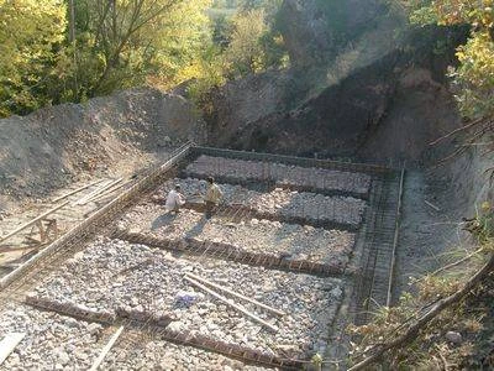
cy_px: 186
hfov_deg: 52.6
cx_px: 247
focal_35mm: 35
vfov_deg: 40.7
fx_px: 499
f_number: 7.1
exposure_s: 1/90
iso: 100
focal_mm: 5.8
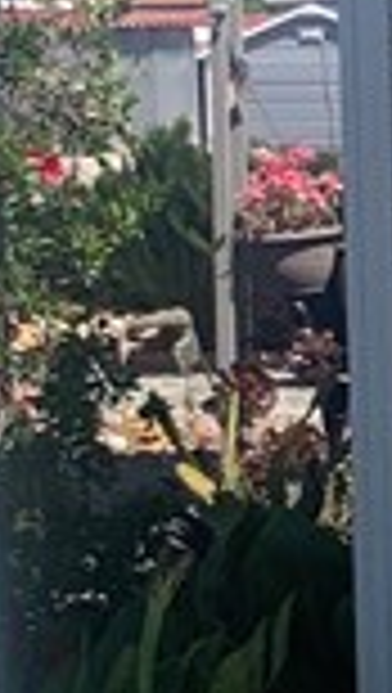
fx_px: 3463
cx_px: 1275
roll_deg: +1.1
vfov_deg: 11.4
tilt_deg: -5.0
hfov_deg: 5.9
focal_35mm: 188
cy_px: 364
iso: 25
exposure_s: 1/2915
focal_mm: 4.25
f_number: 1.8
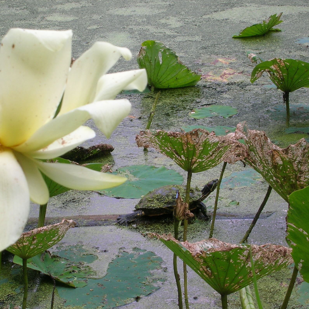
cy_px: 151
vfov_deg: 14.7
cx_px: 129
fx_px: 1202
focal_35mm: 119
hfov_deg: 14.6
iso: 50
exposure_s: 1/55.7
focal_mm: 15.7
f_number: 7.9
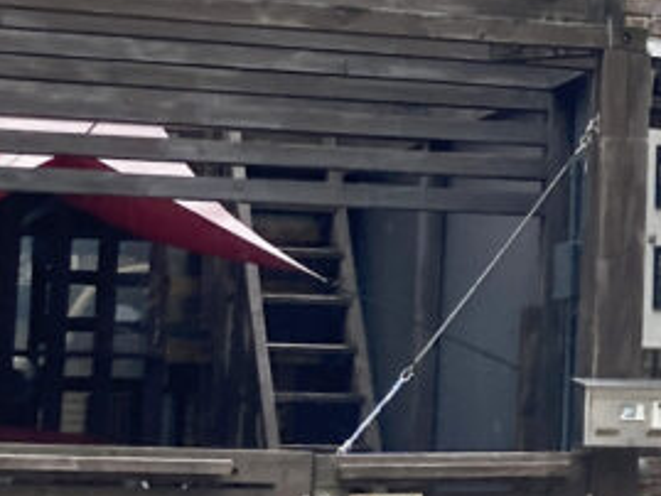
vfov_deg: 11.7
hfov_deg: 15.4
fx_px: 2388
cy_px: -34
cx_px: 722
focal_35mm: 125
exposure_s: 1/121
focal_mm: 3.99
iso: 25
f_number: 1.8
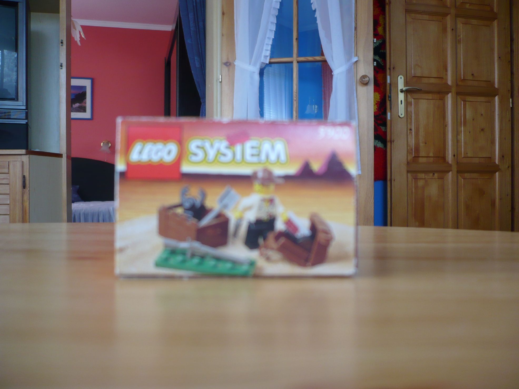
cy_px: 194
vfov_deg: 40.7
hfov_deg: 52.6
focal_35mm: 35
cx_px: 260
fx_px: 525
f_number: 2.8
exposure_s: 1/30
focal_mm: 5.8
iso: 100
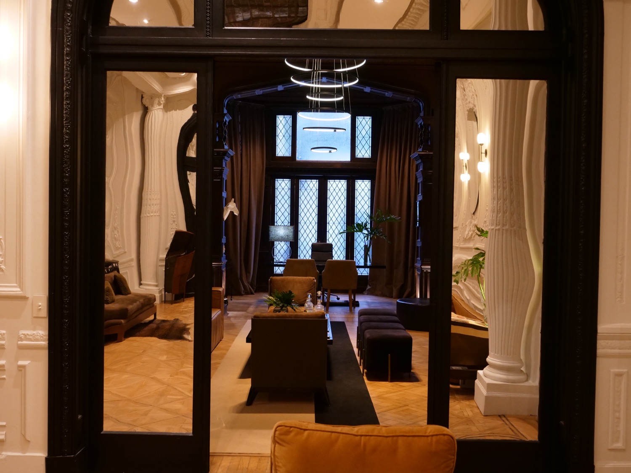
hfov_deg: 49.0
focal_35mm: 38
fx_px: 693
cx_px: 316
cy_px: 236
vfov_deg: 37.7
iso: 2000
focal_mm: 19
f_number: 4
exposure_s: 1/60
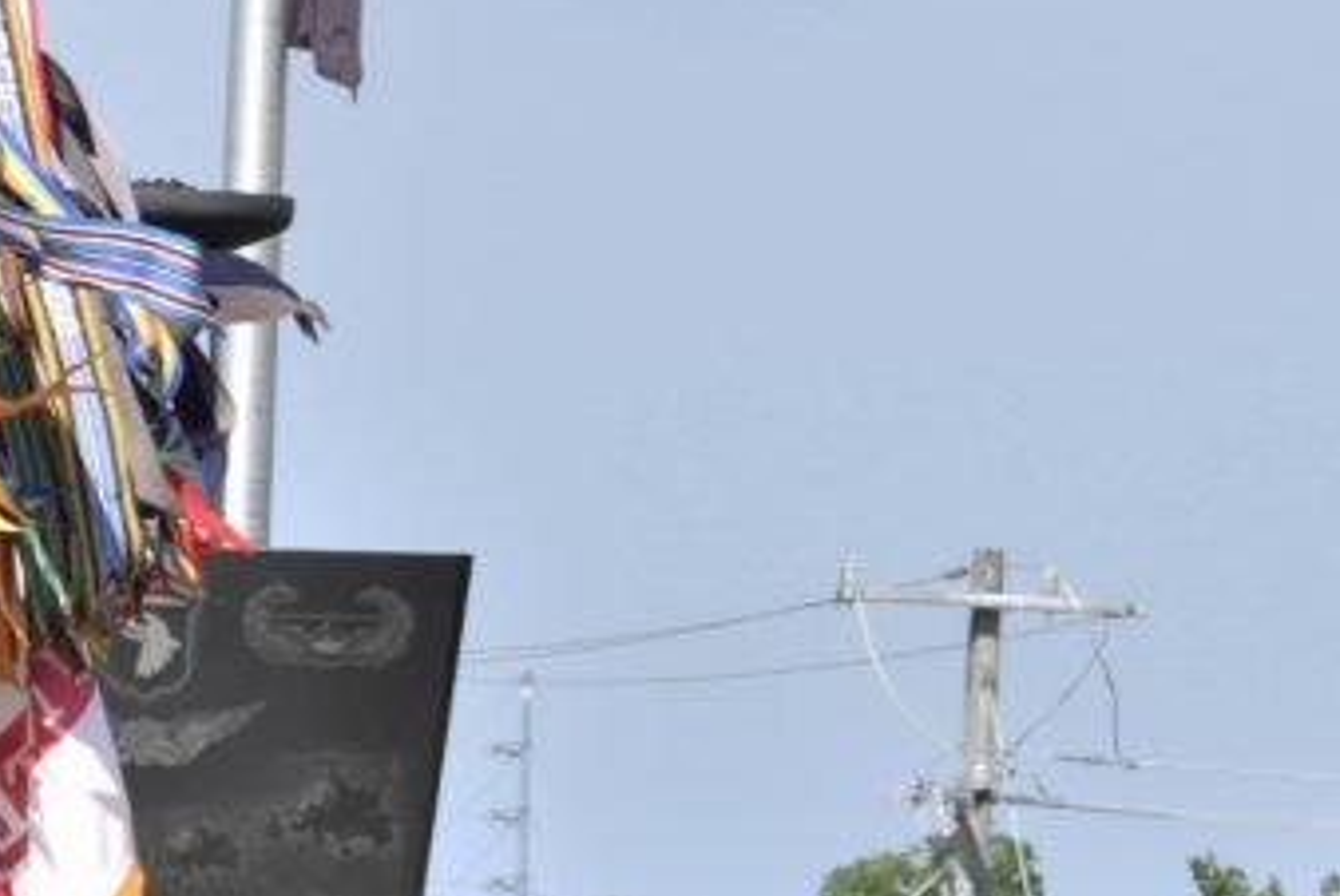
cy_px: 1330
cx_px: 202
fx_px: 16578
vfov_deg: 3.1
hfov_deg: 4.6
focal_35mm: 445
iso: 640
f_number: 16
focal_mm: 98
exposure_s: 1/320
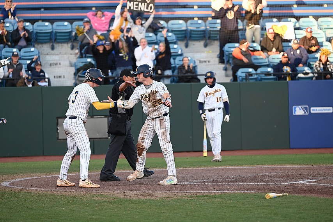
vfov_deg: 6.9
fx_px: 1849
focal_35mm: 200
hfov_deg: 10.3
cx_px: 166
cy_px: 111
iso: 800
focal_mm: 200
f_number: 3.5
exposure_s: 1/1000
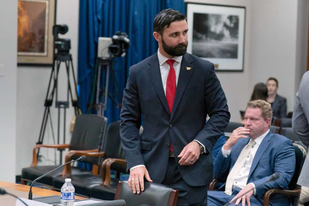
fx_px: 601
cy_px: 103
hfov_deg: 28.8
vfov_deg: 19.5
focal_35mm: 70
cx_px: 154
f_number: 2.8
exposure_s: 1/500
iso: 2000
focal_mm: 70
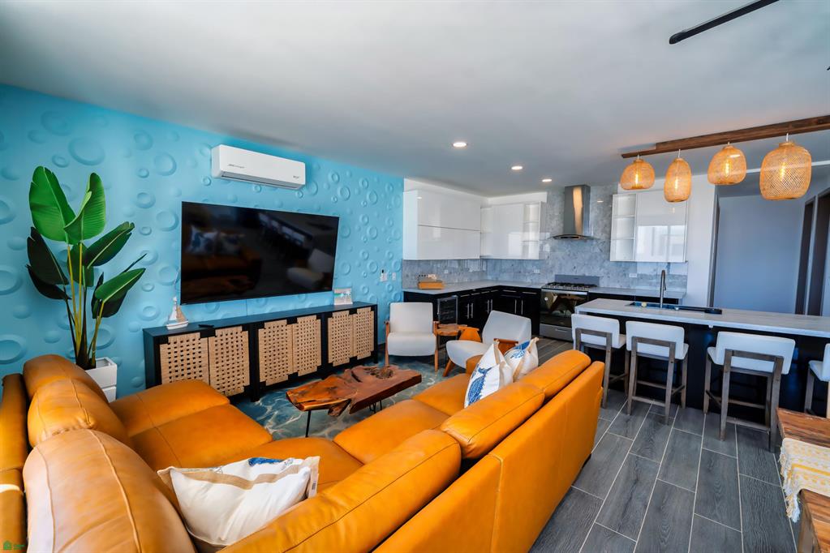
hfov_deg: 104.3
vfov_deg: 81.2
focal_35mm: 14
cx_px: 415
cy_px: 276
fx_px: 323
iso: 250
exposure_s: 1/60
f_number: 5.6
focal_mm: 14
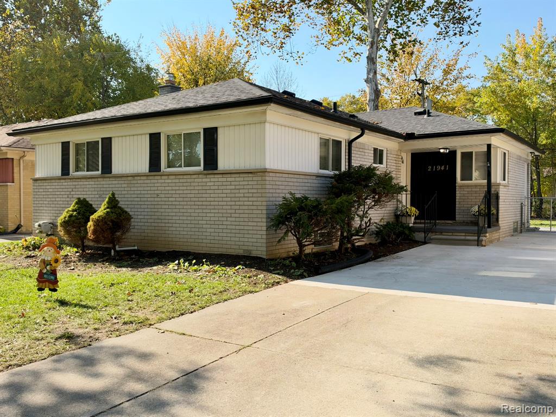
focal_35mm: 31
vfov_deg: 45.4
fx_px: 498
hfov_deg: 58.4
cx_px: 278
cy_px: 208
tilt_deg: -0.6
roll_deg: +0.4
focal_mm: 6.93
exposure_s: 1/2762
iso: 80
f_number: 1.8
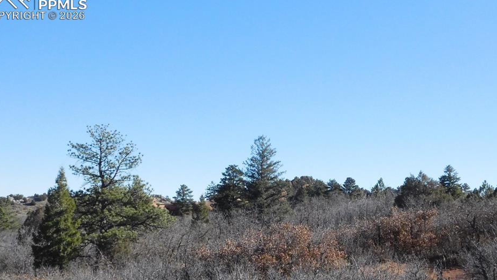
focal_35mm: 54
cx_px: 254
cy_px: 195
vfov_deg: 22.1
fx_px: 712
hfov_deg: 38.5
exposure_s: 1/1250
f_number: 7.4
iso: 800
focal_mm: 8
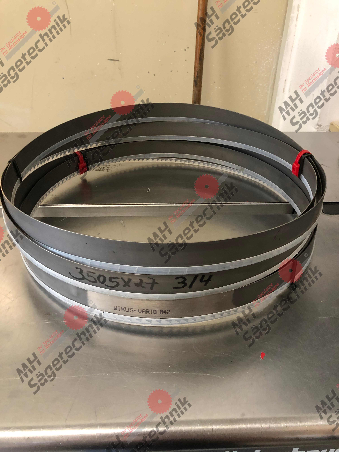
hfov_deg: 49.7
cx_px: 170
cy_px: 226
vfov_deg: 63.4
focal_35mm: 28
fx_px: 366
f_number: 1.8
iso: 100
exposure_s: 1/17
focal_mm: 4
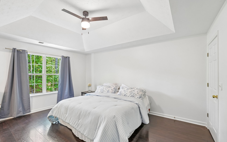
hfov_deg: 101.4
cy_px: 78
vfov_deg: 74.6
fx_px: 93
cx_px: 116
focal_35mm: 15
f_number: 8
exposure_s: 1/5
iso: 320
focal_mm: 14
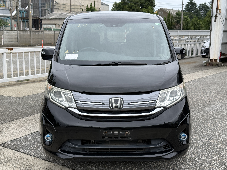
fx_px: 315
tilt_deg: -9.2
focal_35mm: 48
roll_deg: -0.6
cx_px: 114
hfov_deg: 39.7
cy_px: 85
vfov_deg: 30.3
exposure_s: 1/1000
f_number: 1.78
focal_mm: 6.76
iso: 64
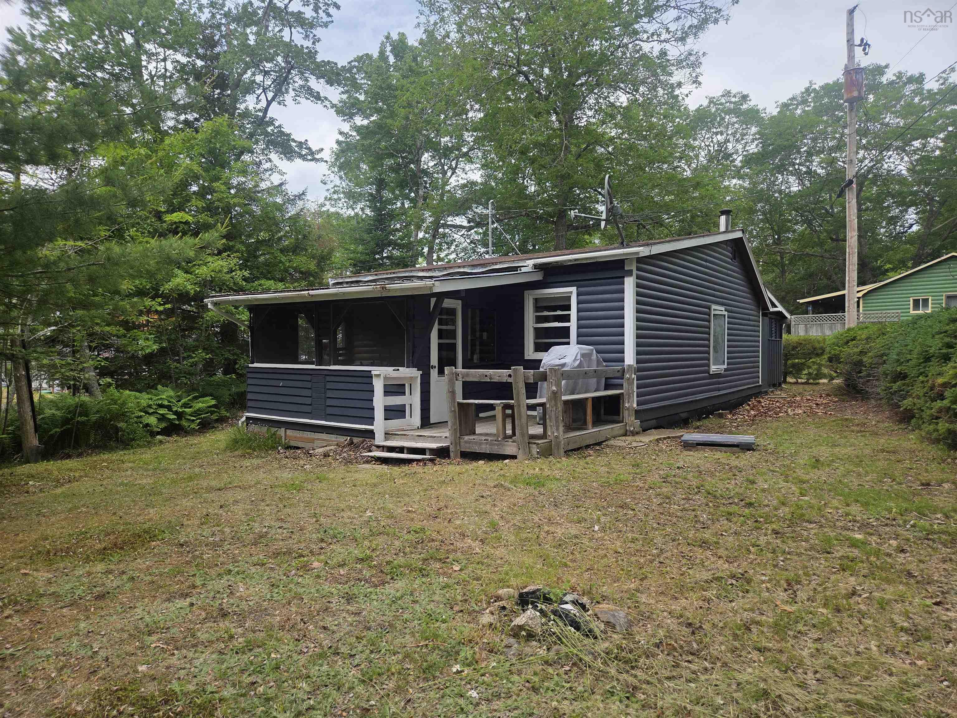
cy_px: 359
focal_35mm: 23
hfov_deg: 73.9
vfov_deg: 58.9
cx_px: 478
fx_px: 636
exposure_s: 1/2797
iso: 80
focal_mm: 5.4
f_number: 1.8
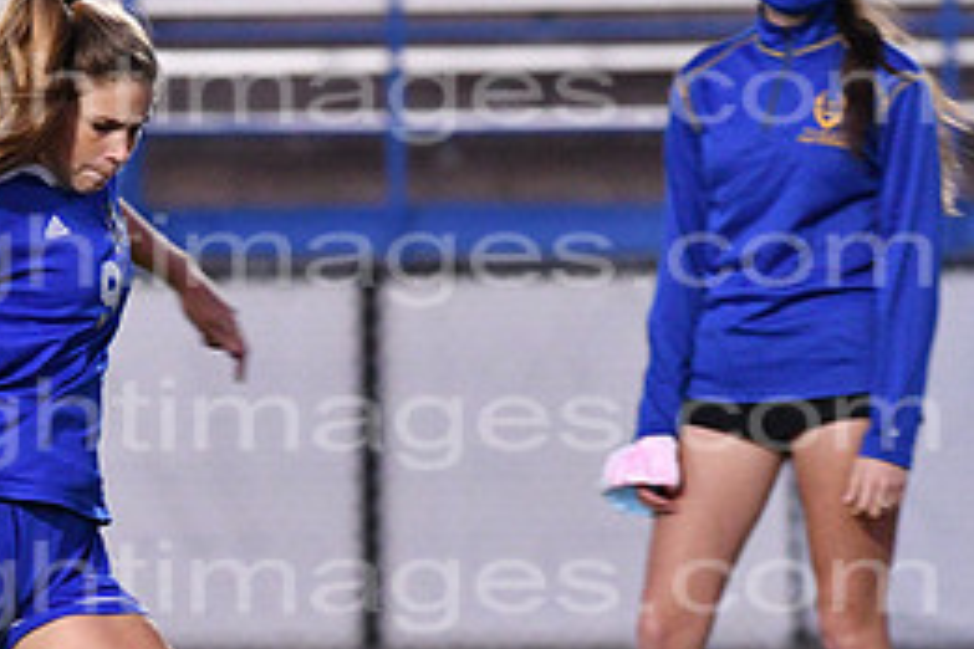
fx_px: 27080
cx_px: 101
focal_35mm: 1001
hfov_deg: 2.1
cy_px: 505
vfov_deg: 1.4
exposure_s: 1/250
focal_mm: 300
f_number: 5
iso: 6400
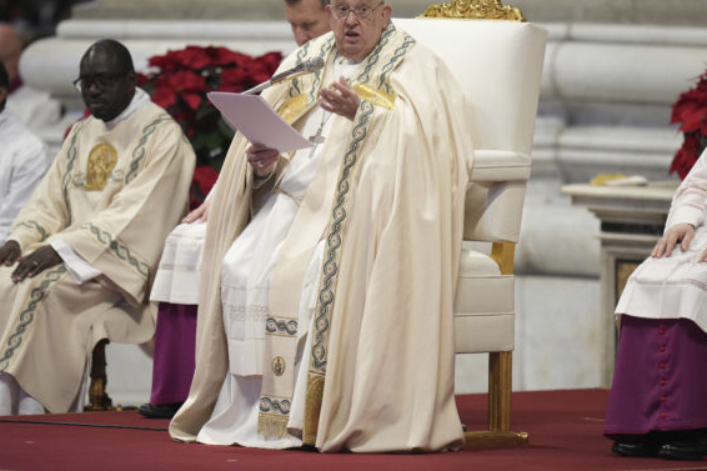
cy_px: 195
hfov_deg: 3.9
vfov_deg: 2.6
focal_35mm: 530
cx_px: 362
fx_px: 10405
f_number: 2.8
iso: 2500
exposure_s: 1/500
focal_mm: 400
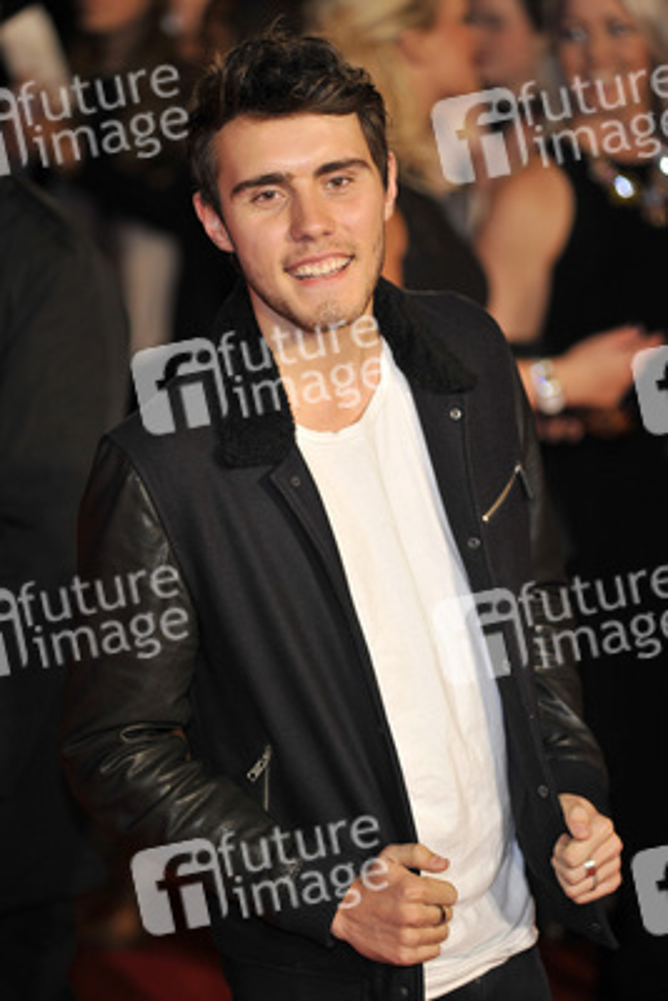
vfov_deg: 13.2
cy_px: 500
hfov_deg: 8.9
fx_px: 4310
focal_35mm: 155
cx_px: 334
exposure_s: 1/250
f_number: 4
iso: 1000
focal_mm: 155
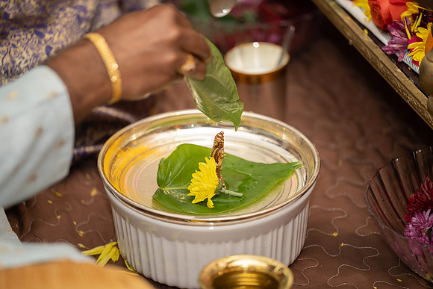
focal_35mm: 200
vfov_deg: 6.9
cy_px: 144
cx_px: 216
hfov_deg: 10.3
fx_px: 2406
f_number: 2.8
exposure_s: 1/200
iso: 500
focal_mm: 200
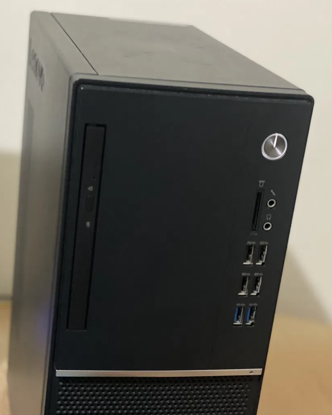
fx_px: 835
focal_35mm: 68
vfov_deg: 27.9
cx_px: 141
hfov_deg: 22.5
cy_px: 221
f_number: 2
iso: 400
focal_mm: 6
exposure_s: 1/15
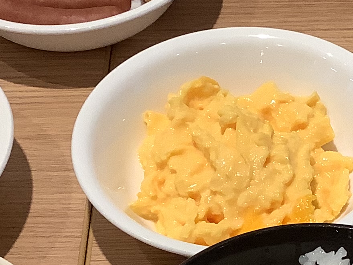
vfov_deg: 12.9
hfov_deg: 17.0
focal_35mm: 115
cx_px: 289
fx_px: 1173
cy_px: 182
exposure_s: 1/100
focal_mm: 3.3
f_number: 2.4
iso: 80
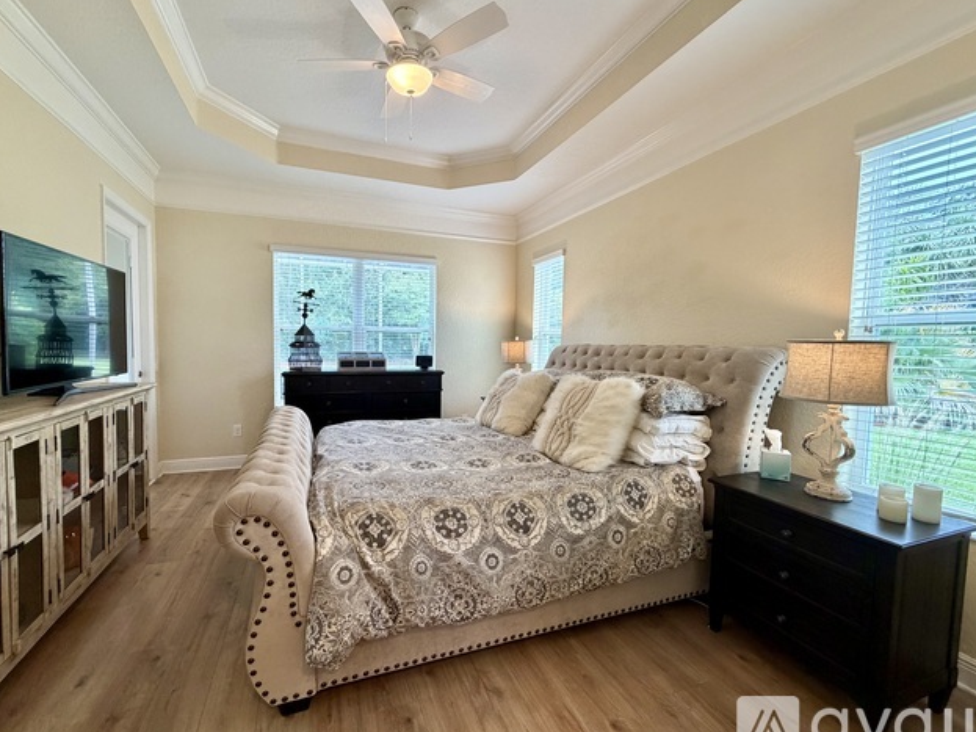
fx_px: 423
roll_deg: -0.4
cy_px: 367
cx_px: 468
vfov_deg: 81.7
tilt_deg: -3.2
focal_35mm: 15
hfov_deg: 98.1
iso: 320
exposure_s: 1/120
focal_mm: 2.22
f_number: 2.2
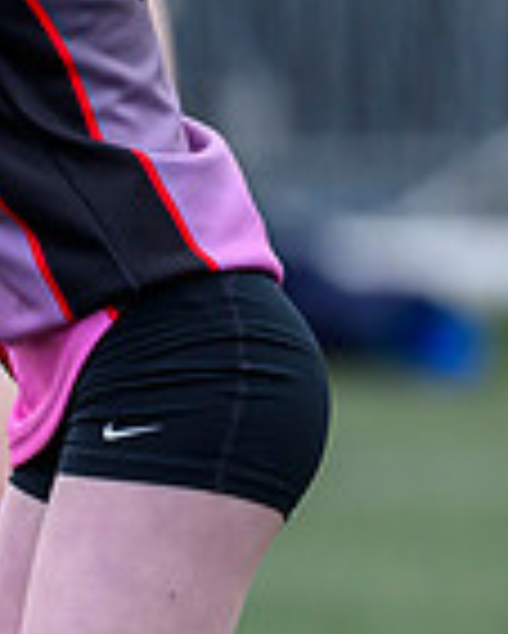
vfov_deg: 1.0
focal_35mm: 2007
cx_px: -897
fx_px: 37678
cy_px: 136
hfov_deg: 0.8
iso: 640
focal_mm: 400
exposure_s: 1/1600
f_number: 3.5
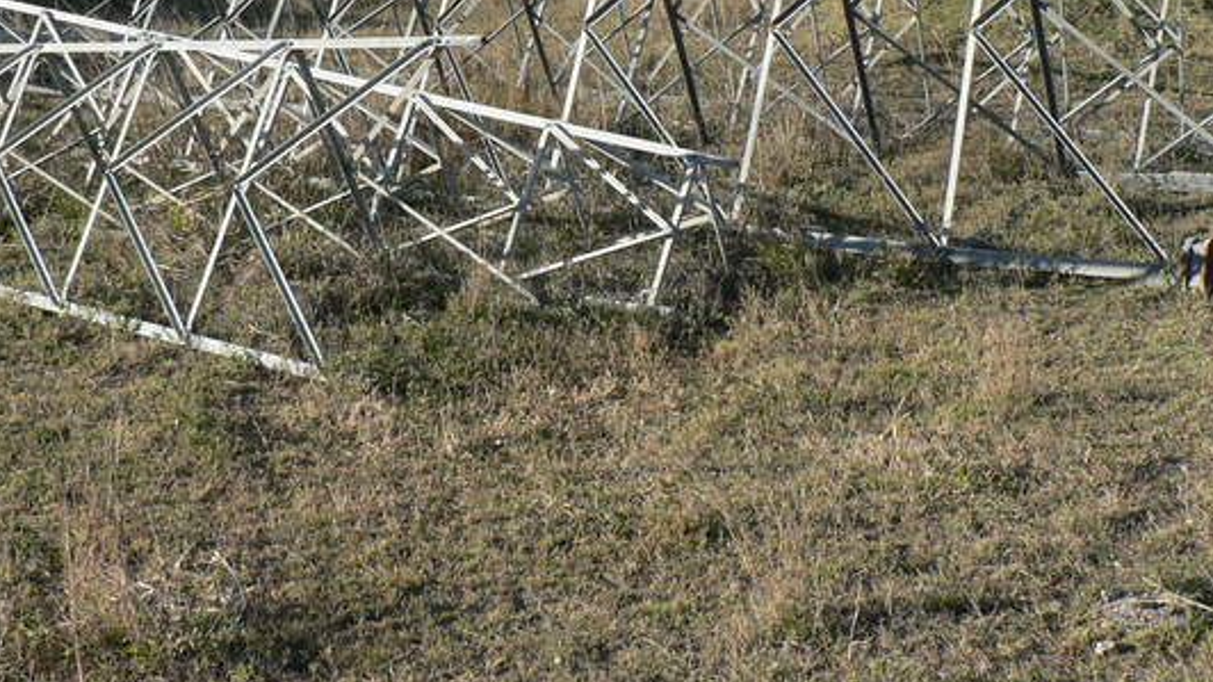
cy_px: 57
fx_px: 1897
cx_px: 575
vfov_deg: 19.9
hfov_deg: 35.4
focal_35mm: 59
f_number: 4
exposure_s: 1/320
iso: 80
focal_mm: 6
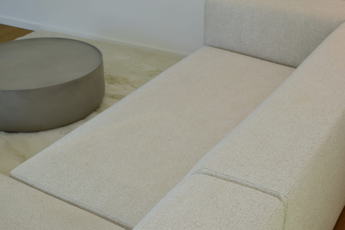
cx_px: 172
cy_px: 115
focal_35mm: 52
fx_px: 503
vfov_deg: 25.8
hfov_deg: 37.8
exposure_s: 1/125
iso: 400
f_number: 5.6
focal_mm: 35
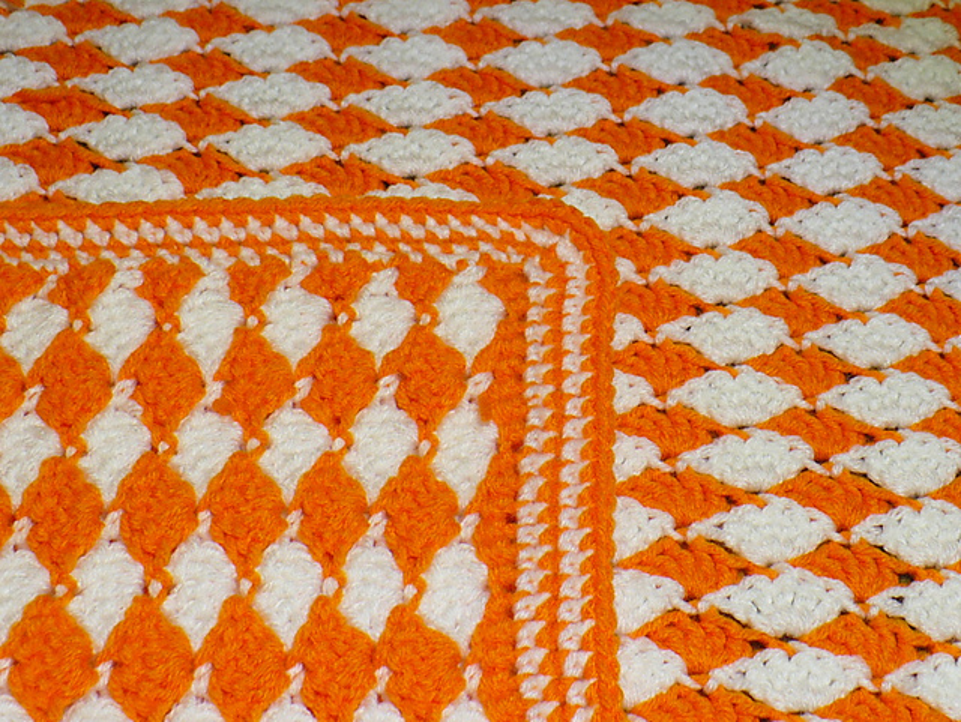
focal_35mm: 40
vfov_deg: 36.0
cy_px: 361
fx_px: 1111
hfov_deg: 46.8
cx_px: 480
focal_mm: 6.1
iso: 100
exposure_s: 1/30
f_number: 2.8
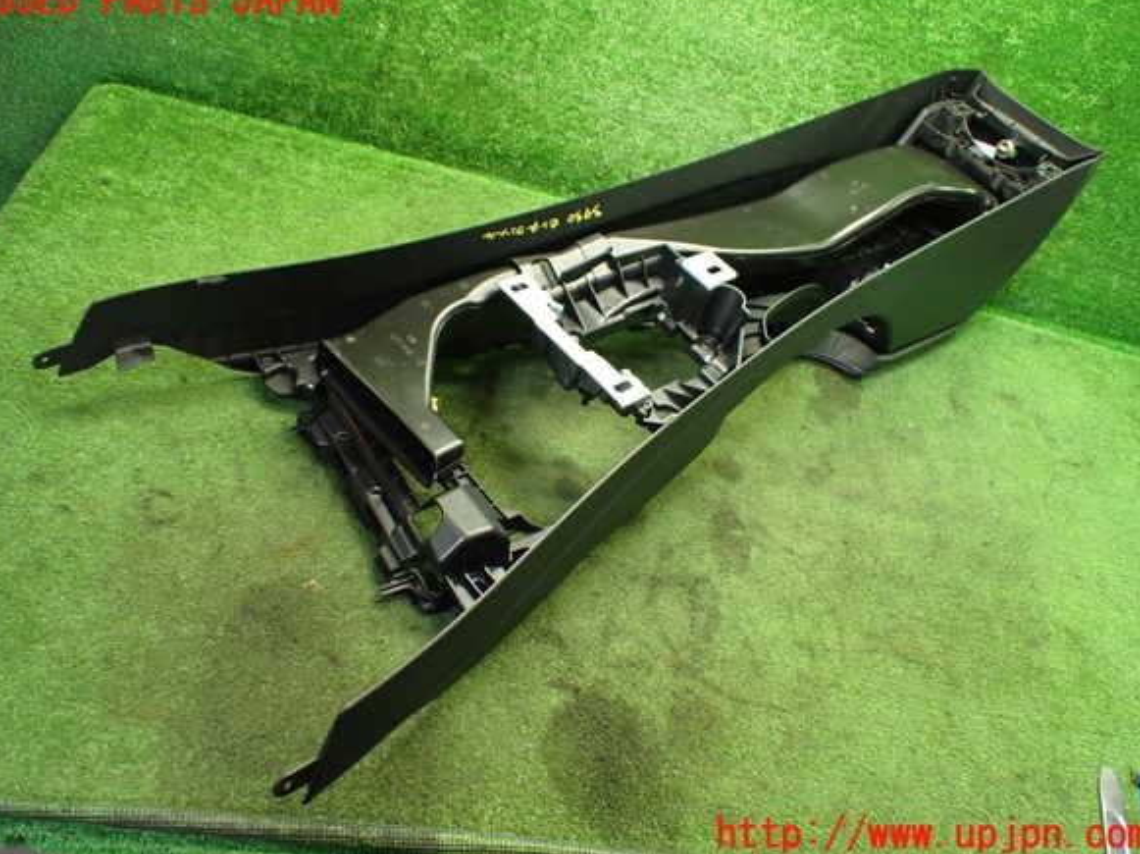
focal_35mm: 31
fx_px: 1020
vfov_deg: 45.4
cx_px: 571
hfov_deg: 58.4
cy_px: 418
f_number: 2.3
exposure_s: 1/60
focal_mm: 5.4
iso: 800
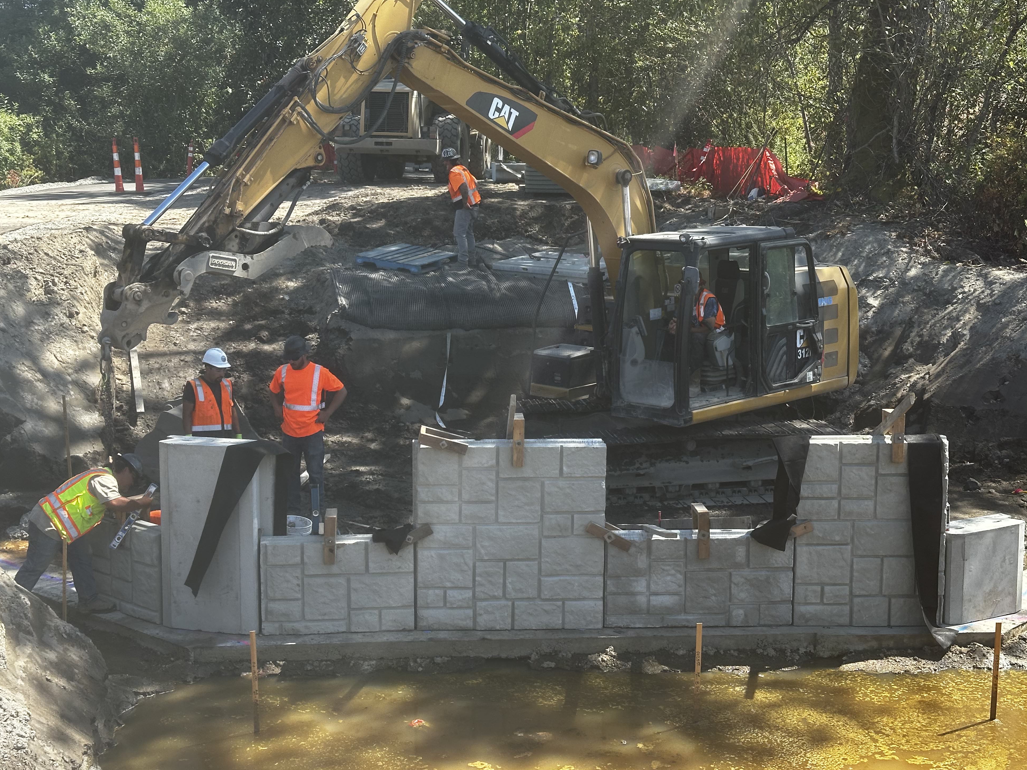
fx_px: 1483
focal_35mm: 50
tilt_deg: -8.7
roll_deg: -0.5
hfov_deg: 38.2
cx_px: 499
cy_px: 377
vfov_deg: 29.1
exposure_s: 1/1323
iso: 64
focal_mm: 6.86
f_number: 1.78
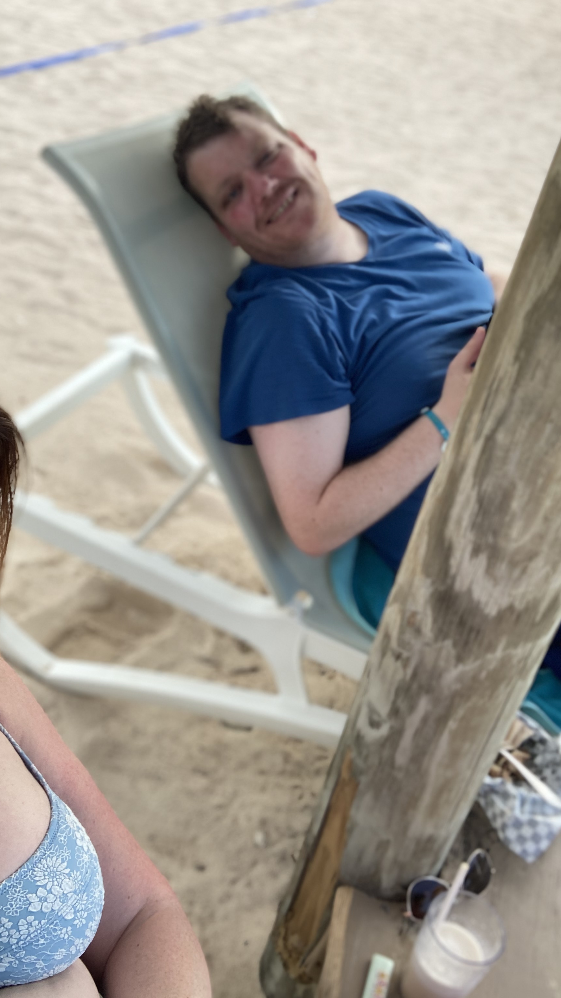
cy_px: 498
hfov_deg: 33.6
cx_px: 222
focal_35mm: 35
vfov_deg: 56.6
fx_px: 926
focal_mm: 2.87
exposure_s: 1/191
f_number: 2.2
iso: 20
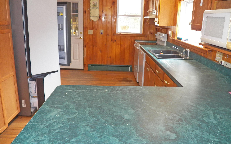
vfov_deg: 41.8
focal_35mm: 30
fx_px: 189
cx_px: 115
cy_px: 67
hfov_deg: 62.9
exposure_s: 1/30
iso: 160
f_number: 2.8
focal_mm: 4.9
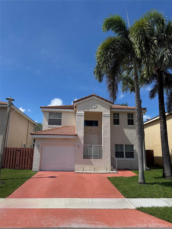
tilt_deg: +14.3
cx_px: 86
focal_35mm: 24
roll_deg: -0.6
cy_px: 114
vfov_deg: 71.6
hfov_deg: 56.8
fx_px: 159
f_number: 1.78
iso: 80
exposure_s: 1/5348
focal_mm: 6.76
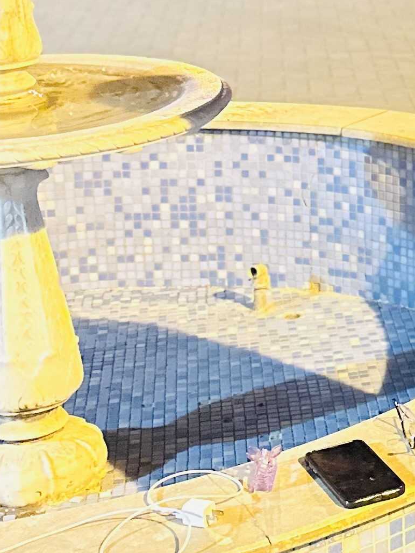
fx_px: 1502
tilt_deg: -11.9
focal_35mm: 94
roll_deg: -0.9
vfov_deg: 20.5
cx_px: 697
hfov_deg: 14.3
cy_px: 84
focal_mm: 6.86
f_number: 1.78
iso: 1000
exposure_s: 1/33
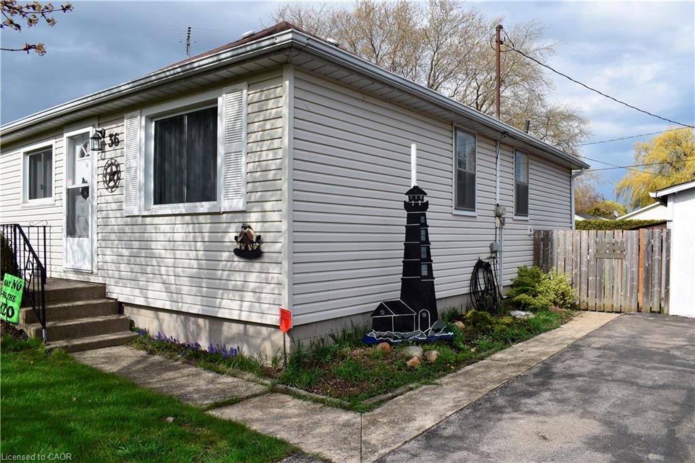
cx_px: 348
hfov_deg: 67.4
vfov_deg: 47.9
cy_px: 232
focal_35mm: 27
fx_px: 521
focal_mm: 18
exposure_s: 1/320
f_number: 9
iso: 100
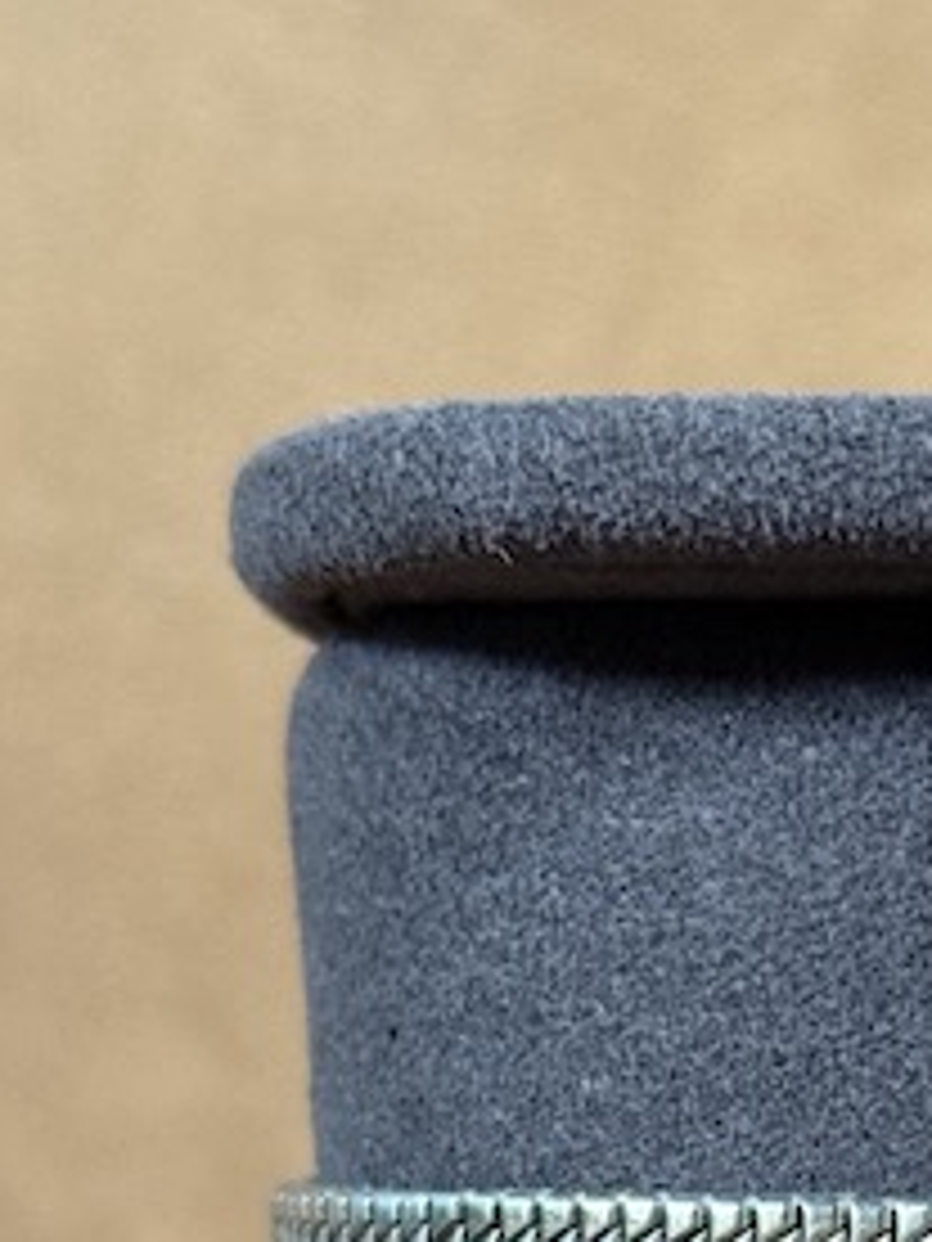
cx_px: 1153
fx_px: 4990
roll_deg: -1.2
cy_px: 1494
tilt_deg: -3.5
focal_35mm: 139
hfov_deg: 10.5
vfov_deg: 13.8
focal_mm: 6.76
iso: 250
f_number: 1.78
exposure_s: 1/50
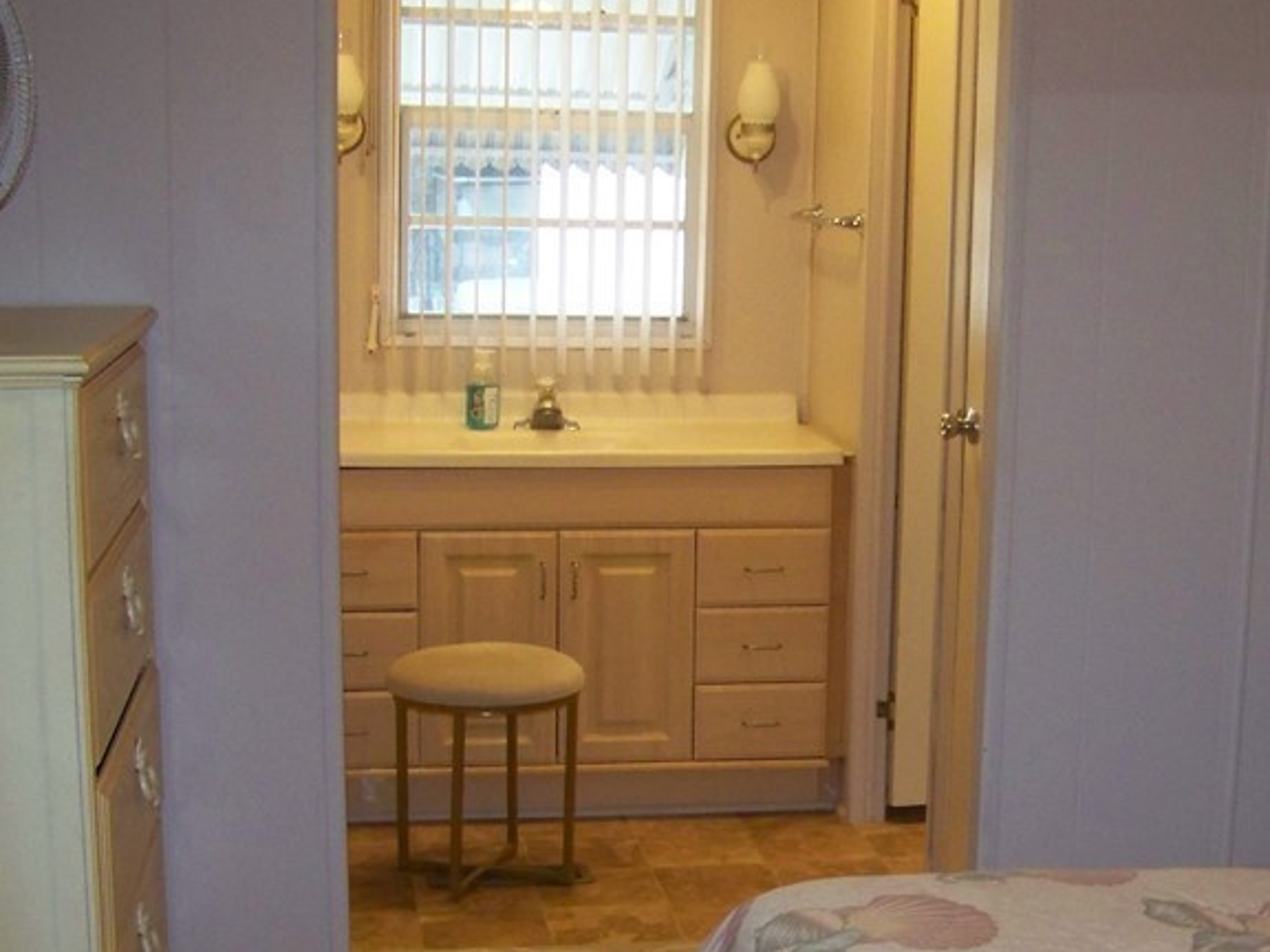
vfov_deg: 22.7
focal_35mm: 64
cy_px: 743
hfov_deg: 30.0
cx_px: 847
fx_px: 2348
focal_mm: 5.85
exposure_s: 1/30
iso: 200
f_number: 2.8
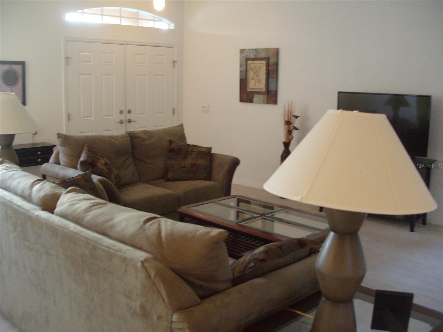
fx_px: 448
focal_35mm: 35
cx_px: 222
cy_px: 166
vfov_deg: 40.7
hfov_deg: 52.6
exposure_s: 1/20
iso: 200
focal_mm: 7.8
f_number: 2.8
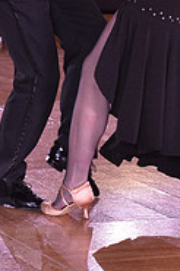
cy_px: -56
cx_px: 127
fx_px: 2585
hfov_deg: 4.0
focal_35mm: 344
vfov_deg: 6.0
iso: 2000
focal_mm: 110
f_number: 7.1
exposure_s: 1/250
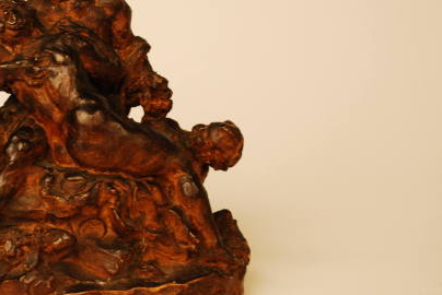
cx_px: 109
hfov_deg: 25.3
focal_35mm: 79
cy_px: 129
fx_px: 971
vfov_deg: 17.3
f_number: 4.2
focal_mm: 32
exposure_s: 1/13
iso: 640
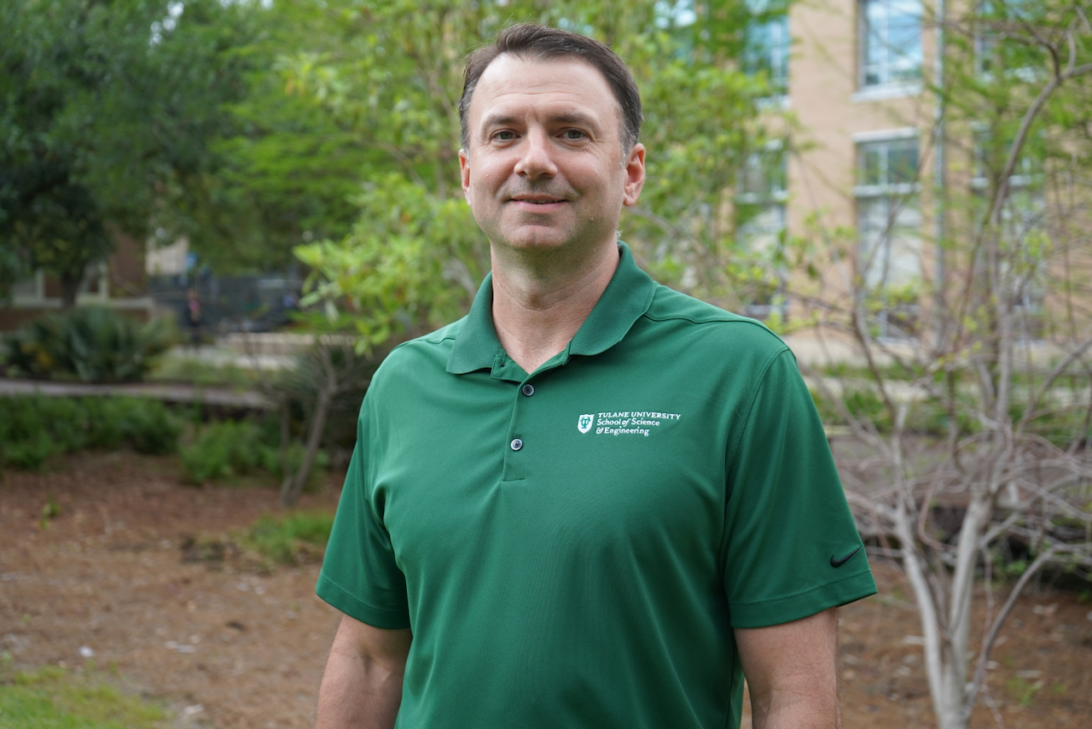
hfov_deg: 41.1
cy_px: 364
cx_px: 546
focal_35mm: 48
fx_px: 1456
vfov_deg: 28.1
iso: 320
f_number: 4.5
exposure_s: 1/160
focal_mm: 48
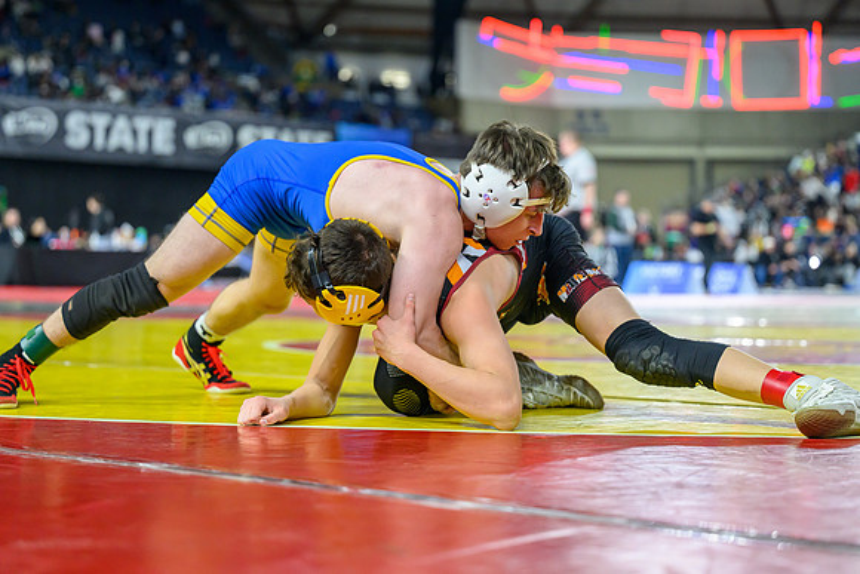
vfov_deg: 17.3
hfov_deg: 25.7
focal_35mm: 79
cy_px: 259
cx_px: 434
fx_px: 1883
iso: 2000
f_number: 2.8
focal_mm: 70
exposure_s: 1/800
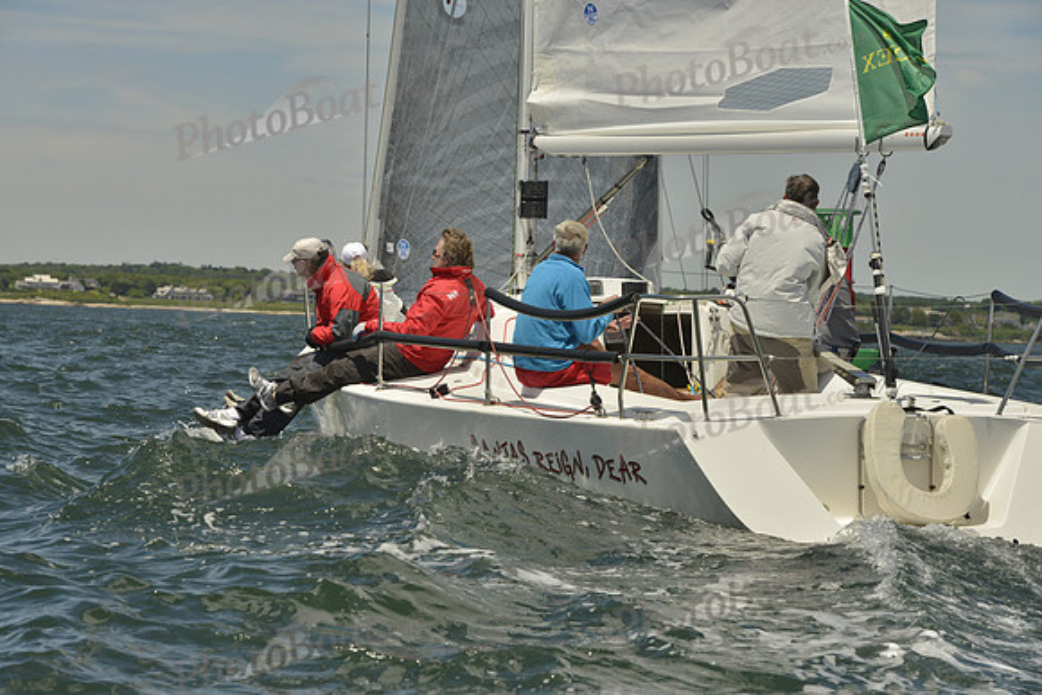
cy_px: 348
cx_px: 521
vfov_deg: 11.4
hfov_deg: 17.1
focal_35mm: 120
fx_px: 3474
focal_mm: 120
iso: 280
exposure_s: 1/1600
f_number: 10
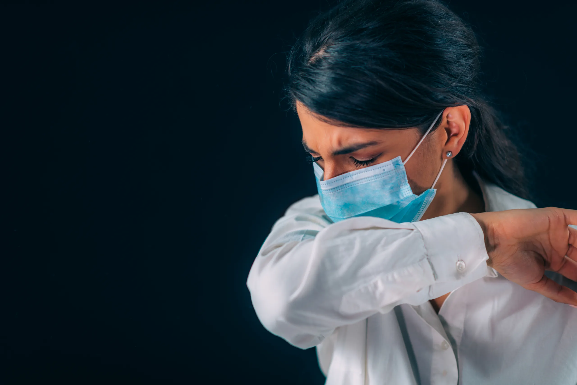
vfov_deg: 16.1
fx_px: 1362
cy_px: 192
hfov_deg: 23.9
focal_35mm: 85
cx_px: 288
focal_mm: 85
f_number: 2
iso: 64
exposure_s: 1/200
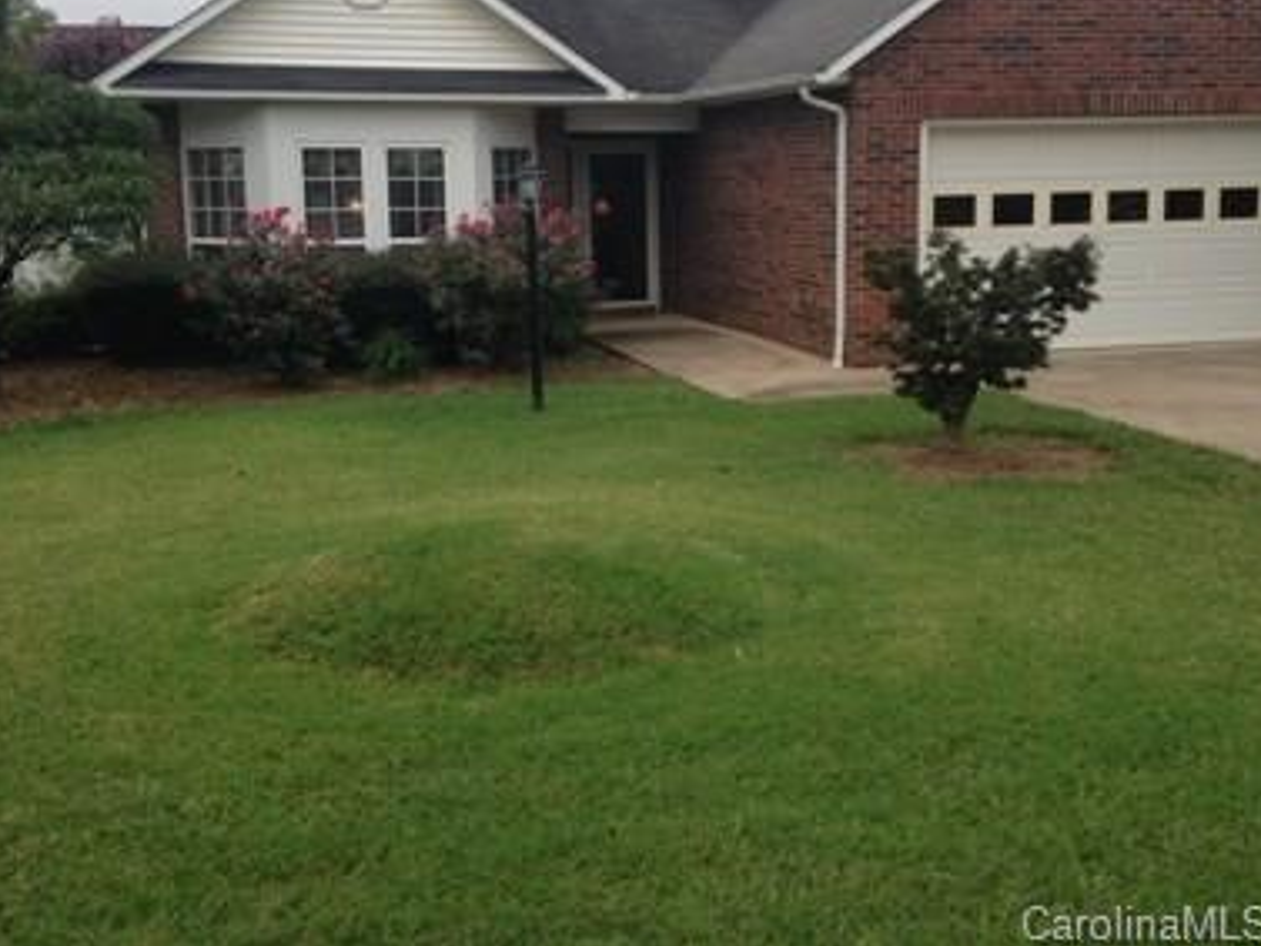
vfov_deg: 34.2
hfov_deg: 44.8
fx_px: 1530
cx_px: 602
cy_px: 354
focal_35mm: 42
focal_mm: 4.12
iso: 50
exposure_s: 1/189
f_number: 2.4
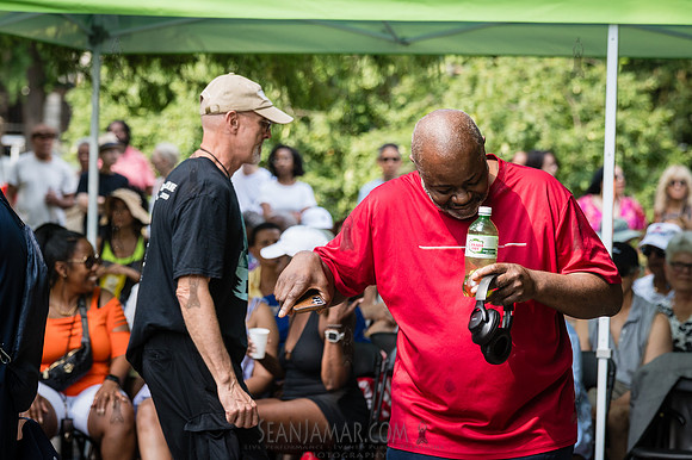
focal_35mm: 157
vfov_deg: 8.7
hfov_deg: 13.0
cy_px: 162
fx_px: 3023
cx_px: 209
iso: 640
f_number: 4
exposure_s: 1/640
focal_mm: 101
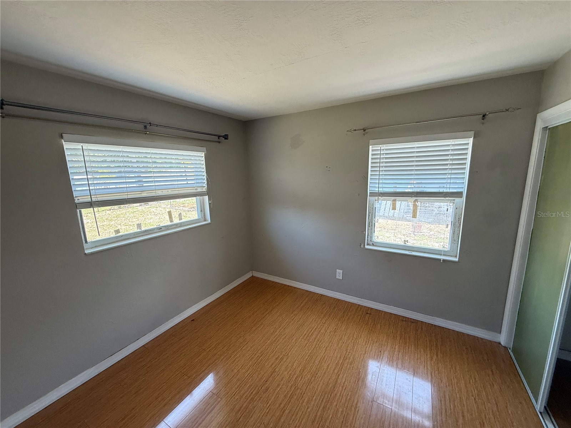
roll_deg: +1.0
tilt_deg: -8.5
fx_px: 231
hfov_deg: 102.1
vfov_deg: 85.7
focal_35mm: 14
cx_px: 286
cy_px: 214
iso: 125
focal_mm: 2.22
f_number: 2.2
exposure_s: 1/99
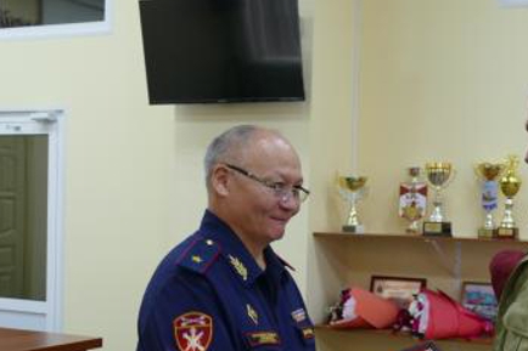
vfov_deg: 21.1
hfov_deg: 30.8
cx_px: 406
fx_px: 938
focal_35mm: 64
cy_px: 254
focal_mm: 13.43
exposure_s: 1/80
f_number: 3.1
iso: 250
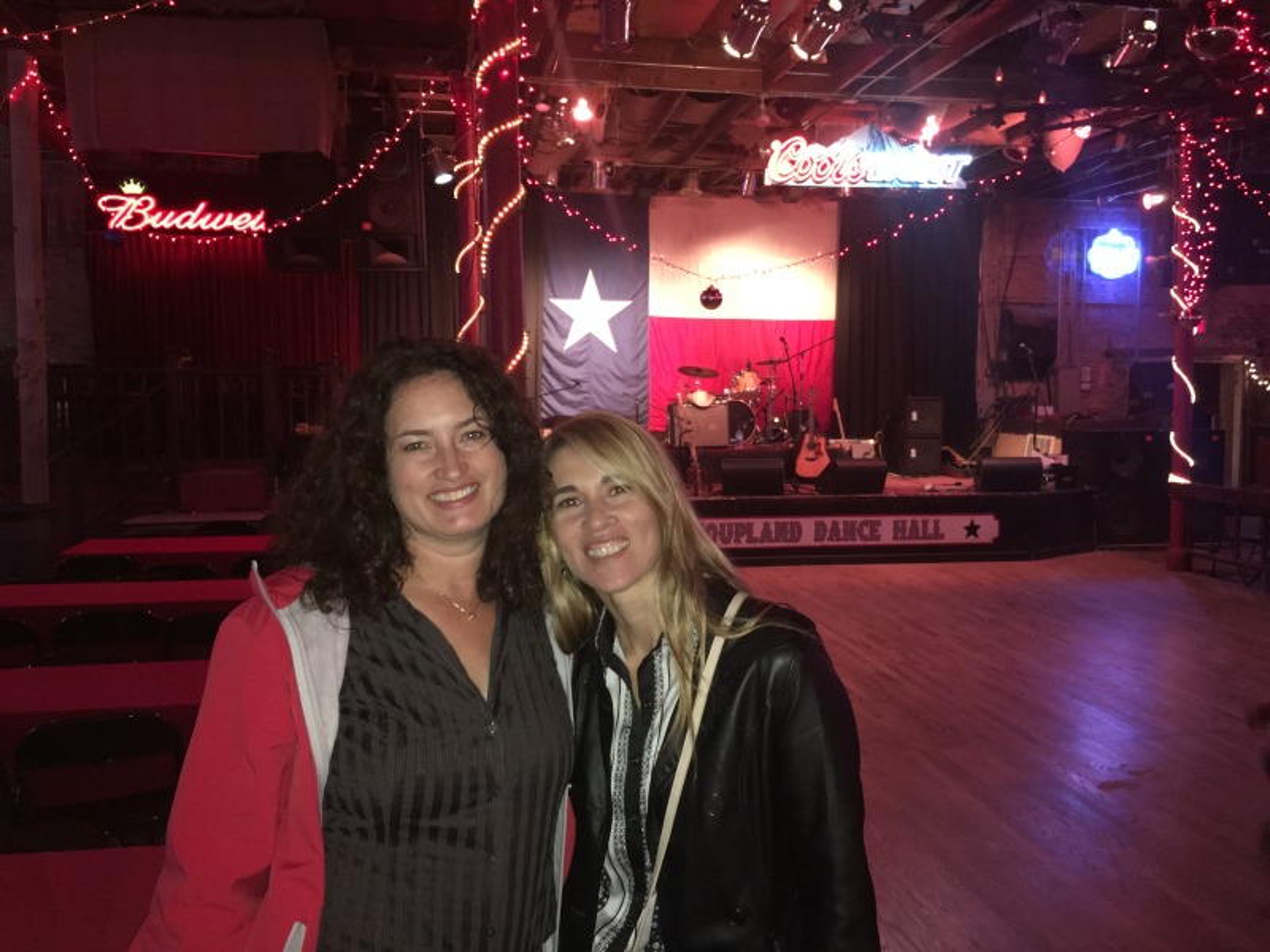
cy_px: 476
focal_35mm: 29
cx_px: 635
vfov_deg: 48.2
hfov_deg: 61.7
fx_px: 1064
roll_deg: +0.2
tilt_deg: -3.9
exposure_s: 1/16
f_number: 2.2
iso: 250
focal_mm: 4.15
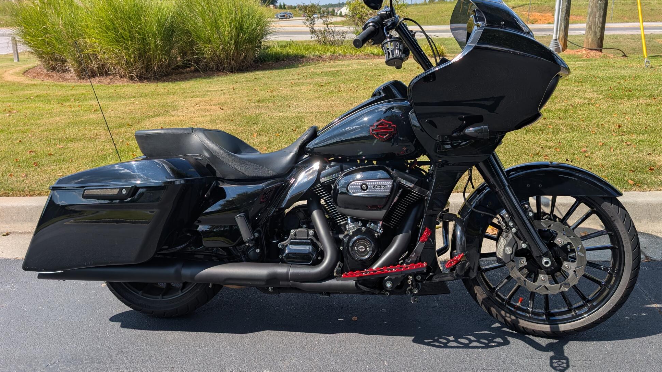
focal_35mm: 27
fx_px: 474
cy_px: 161
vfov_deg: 42.8
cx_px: 340
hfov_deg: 69.8
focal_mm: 6.9
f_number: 1.68
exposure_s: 1/794
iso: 20
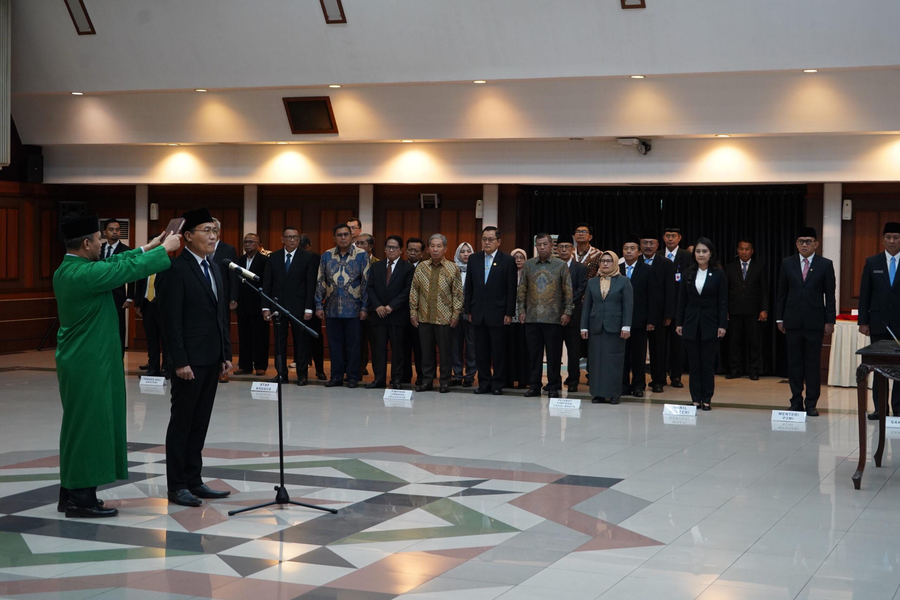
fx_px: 1375
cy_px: 300
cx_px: 450
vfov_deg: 24.6
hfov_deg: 36.2
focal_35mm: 55
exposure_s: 1/60
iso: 2000
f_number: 5
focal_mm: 55
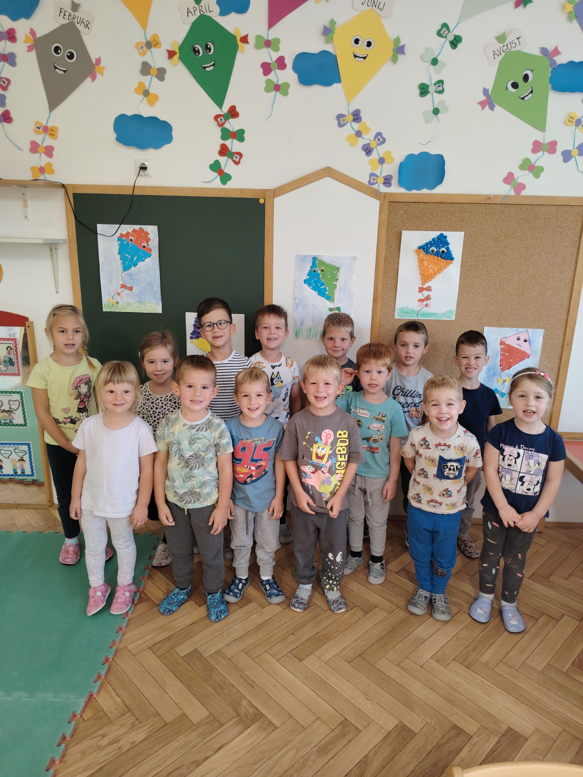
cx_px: 292
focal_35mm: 24
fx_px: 539
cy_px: 388
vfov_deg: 71.6
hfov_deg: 56.8
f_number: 1.75
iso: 853
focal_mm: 5.25
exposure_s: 1/33.3
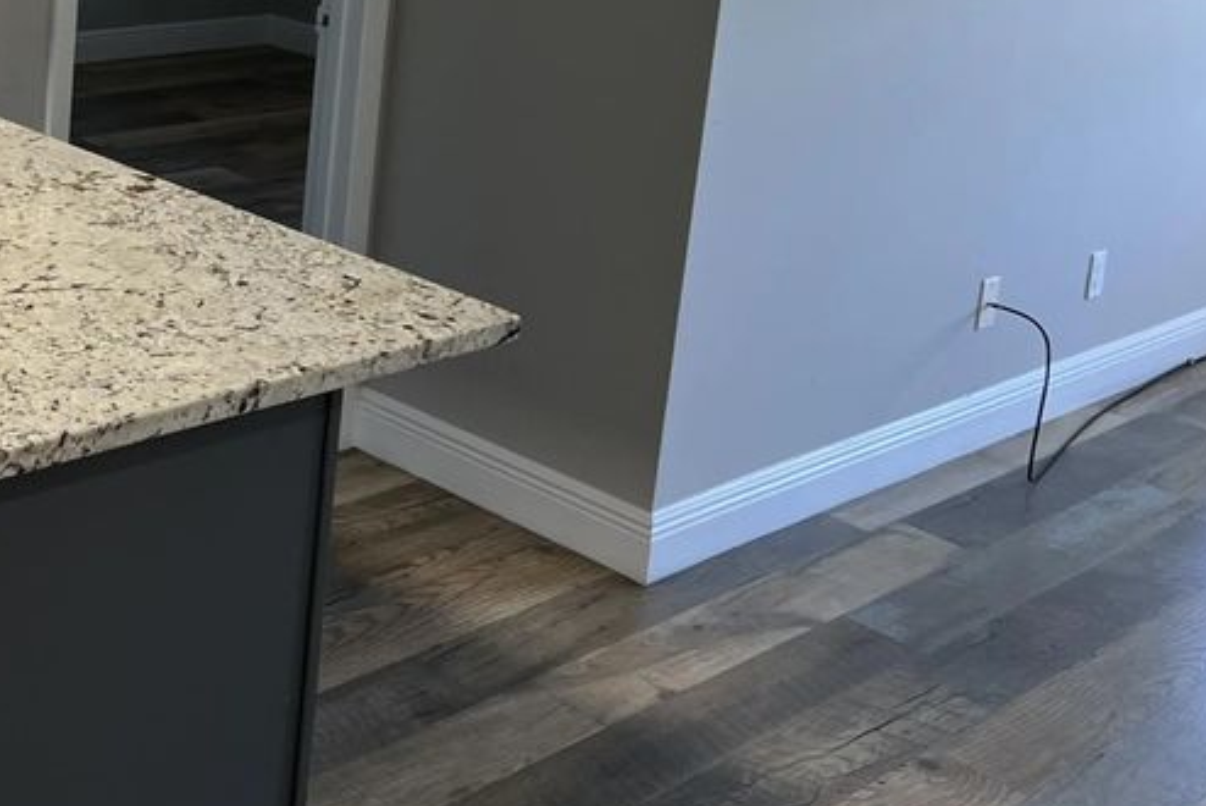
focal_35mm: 56
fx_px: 1877
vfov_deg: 23.1
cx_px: -29
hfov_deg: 32.5
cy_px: -20
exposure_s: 1/60
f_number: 1.5
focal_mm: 5.7
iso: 64
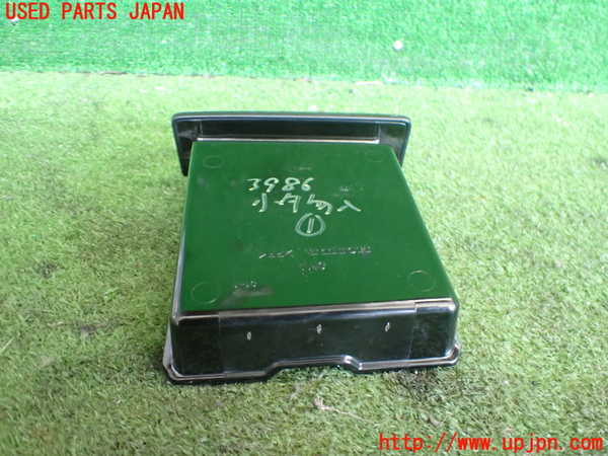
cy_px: 228
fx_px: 527
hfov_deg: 60.0
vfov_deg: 46.8
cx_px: 304
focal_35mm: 30
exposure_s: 1/60
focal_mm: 5.4
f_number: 2.3
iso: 800
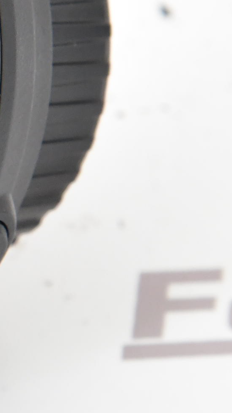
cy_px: 88
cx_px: -298
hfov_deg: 2.3
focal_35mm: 533
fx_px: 5828
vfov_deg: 4.1
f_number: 11
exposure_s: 1/200
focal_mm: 120
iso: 2500
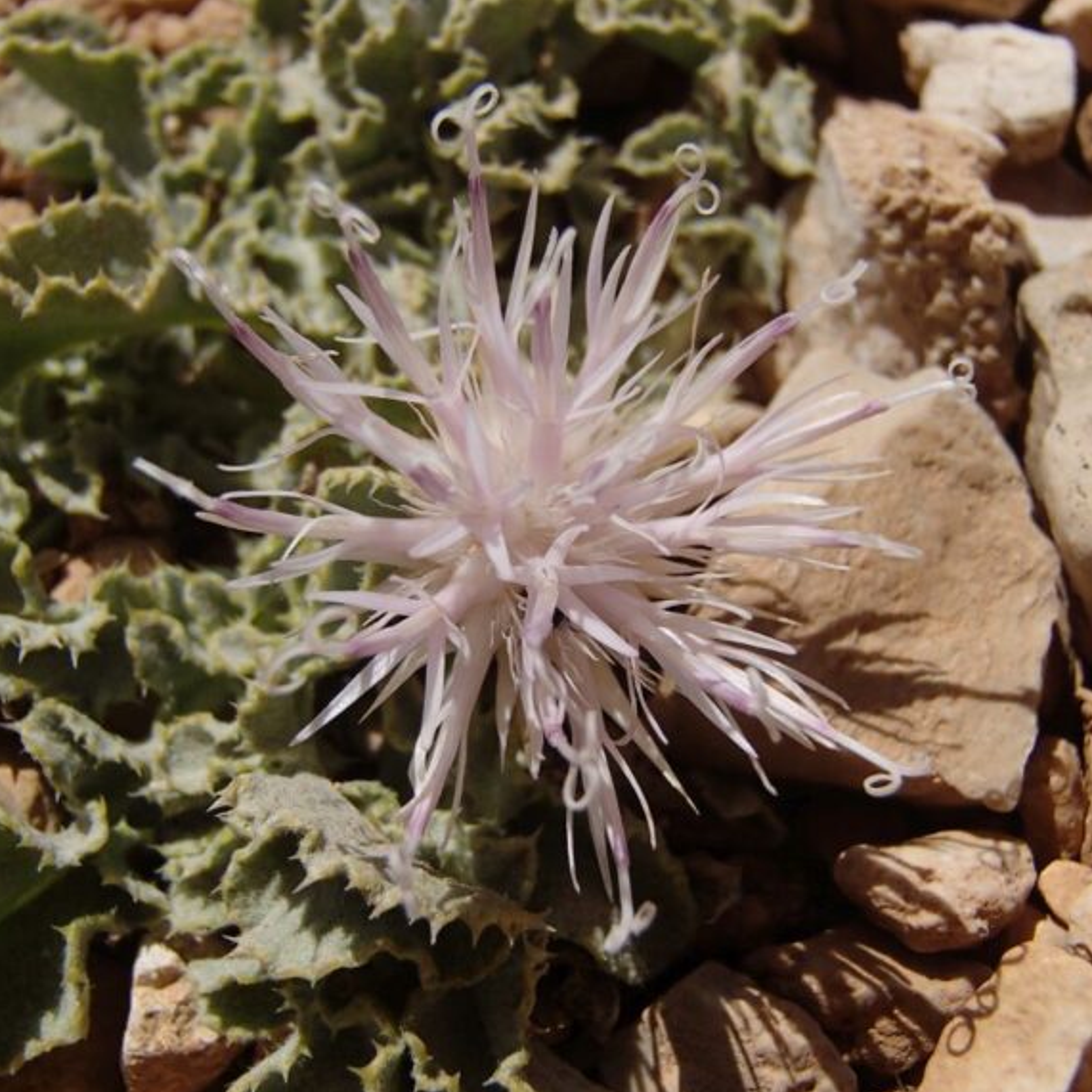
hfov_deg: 38.3
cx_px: 574
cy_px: 547
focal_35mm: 44
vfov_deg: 38.3
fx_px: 1570
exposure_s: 1/250
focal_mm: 6.64
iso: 100
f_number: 13
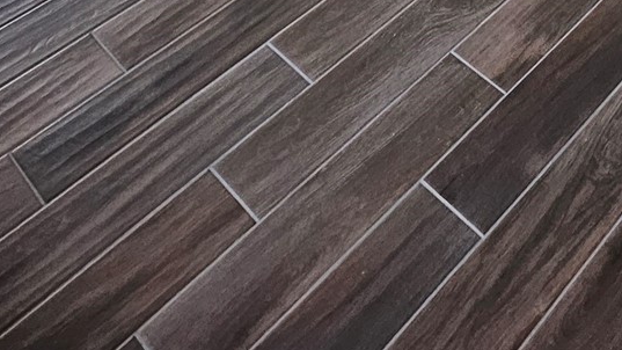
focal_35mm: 54
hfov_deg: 34.5
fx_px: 891
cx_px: 642
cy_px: -533
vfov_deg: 13.9
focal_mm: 1.74
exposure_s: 1/60
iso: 80
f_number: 2.2
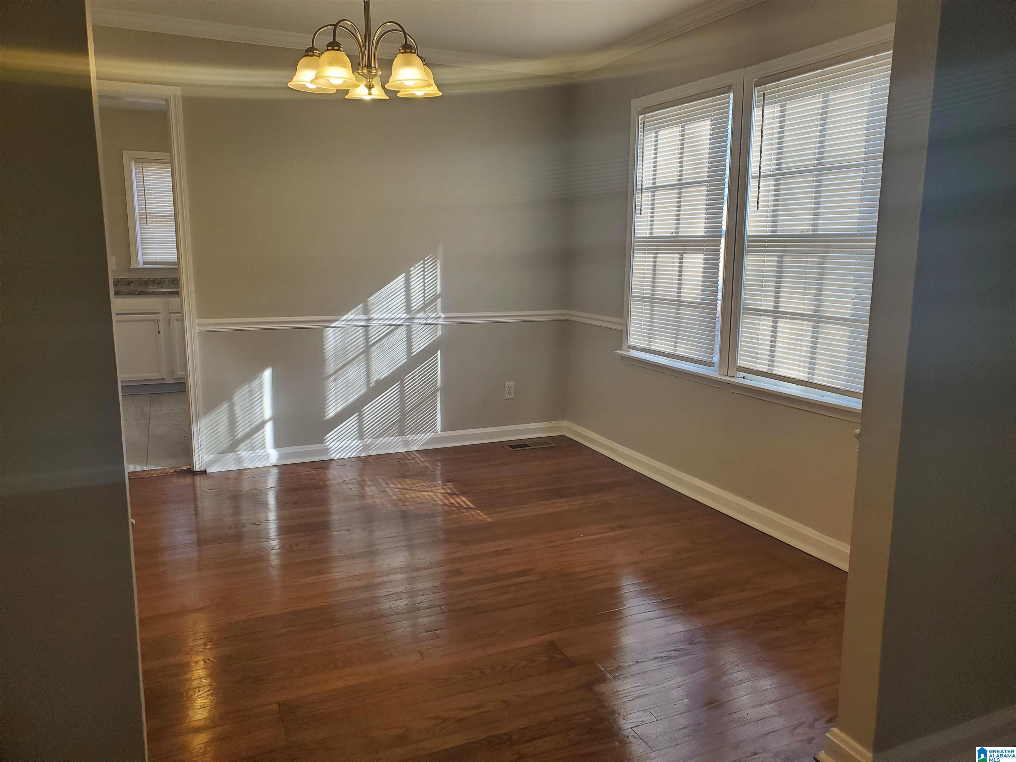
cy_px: 381
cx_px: 508
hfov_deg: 67.3
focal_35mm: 26
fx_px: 763
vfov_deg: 53.1
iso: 80
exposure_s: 1/120
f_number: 2.4
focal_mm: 4.3
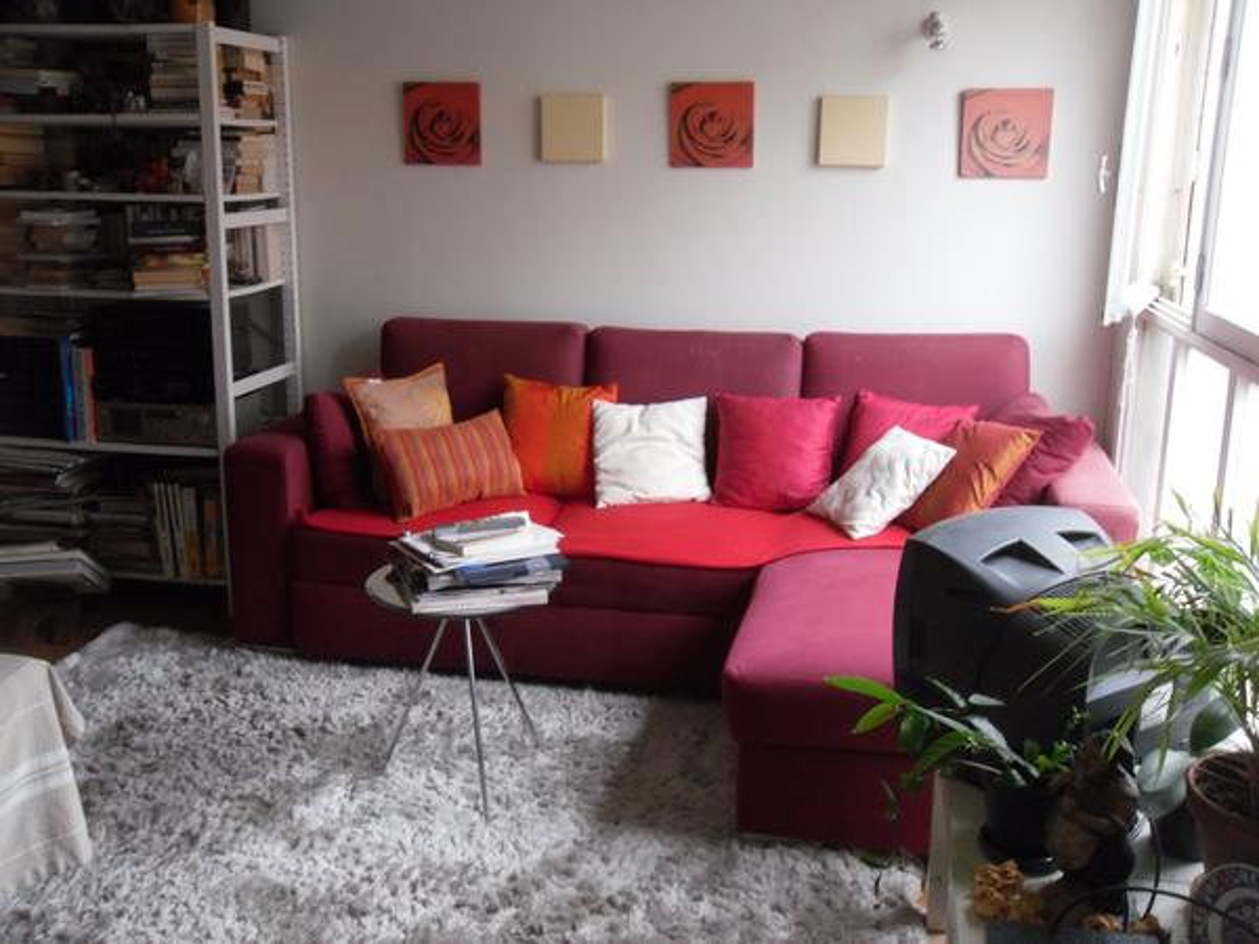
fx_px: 1273
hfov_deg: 52.6
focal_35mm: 35
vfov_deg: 40.7
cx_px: 630
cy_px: 472
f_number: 3.5
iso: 400
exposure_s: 1/45
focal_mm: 6.3
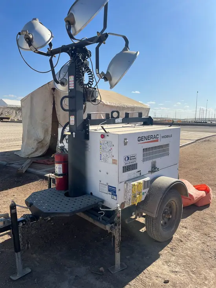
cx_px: 108
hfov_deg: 53.1
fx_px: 216
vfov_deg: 67.3
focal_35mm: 26
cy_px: 144
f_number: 1.6
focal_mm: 5.1
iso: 50
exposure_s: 1/4310
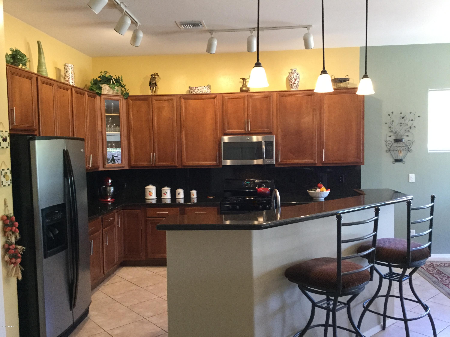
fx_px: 403
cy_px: 168
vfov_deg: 45.4
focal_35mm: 31
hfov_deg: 58.4
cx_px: 225
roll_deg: +0.7
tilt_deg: -4.2
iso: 160
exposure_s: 1/30
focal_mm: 3.3
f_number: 2.4
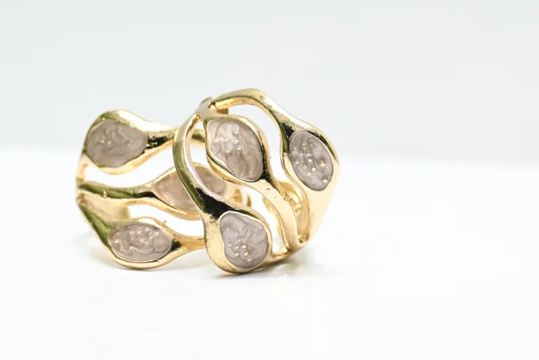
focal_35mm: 219
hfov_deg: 9.4
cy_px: 270
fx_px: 3278
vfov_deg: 6.3
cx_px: 175
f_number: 4.8
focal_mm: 77
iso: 400
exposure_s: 1/250
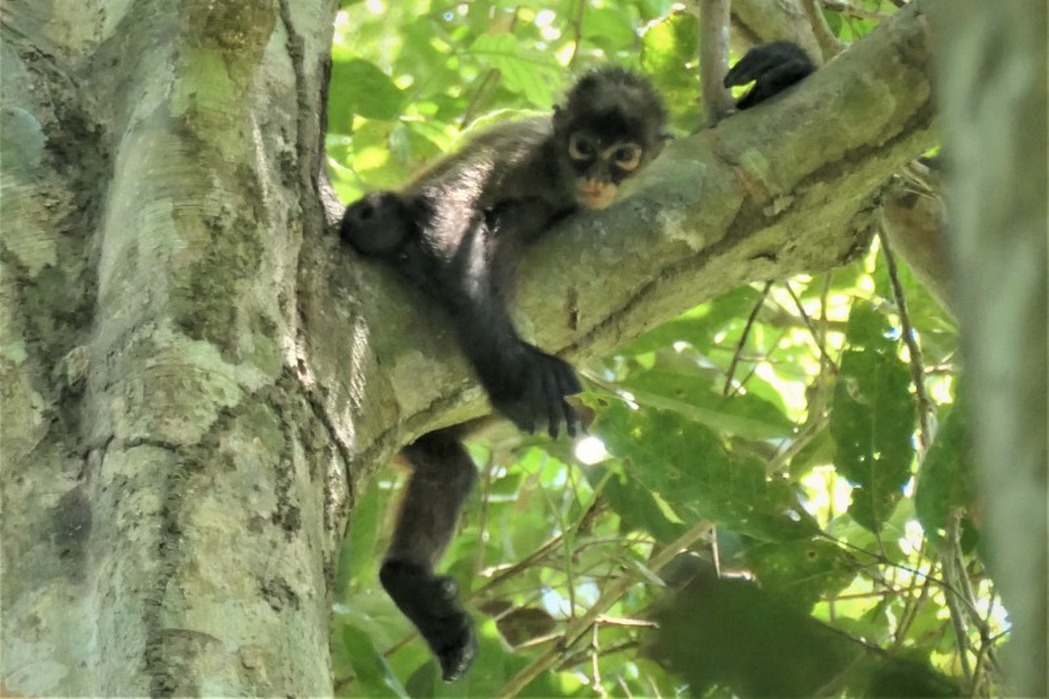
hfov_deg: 2.9
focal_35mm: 720
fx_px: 20974
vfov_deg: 1.9
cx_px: 524
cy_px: 350
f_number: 6.4
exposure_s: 1/80
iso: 1600
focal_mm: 132
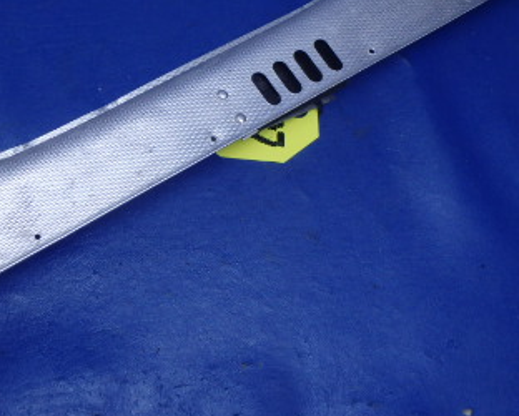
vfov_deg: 27.0
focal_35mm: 56
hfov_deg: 32.3
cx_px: 80
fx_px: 861
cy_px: 133
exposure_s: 1/60
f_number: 3.9
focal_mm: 5
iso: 200
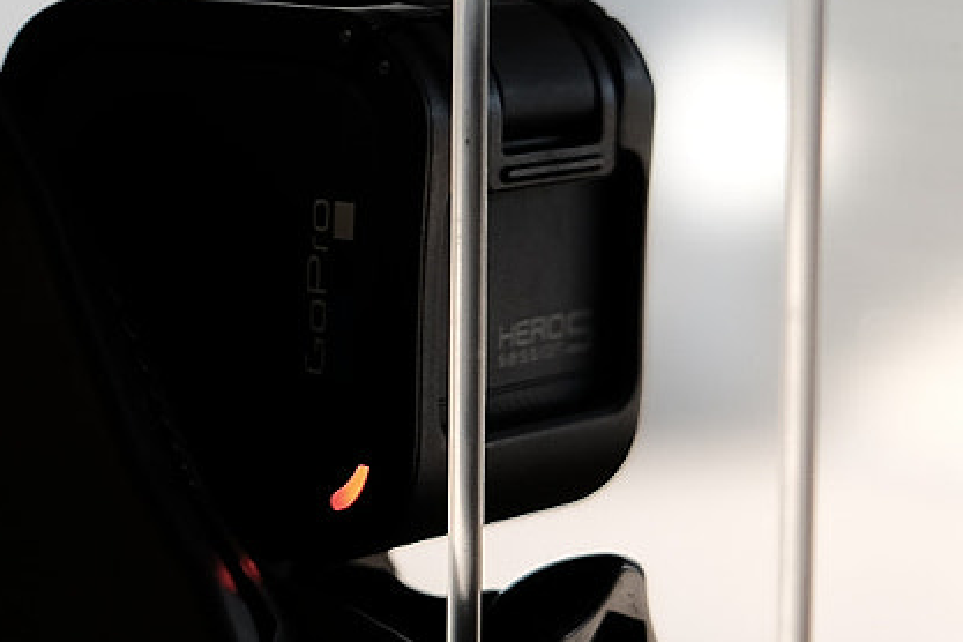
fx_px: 4306
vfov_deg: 8.5
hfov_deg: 12.7
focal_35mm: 161
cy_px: 386
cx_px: 169
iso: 200
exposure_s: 1/60
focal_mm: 27.7
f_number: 3.2
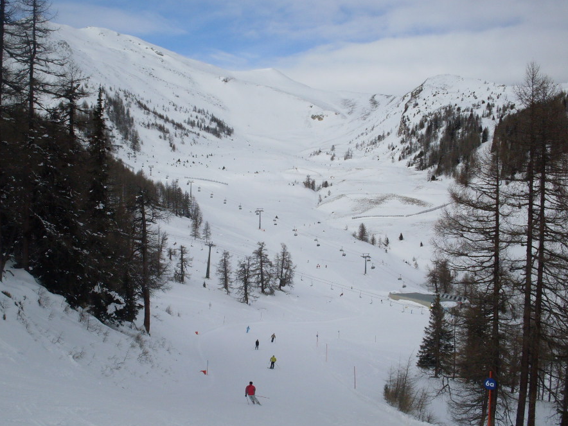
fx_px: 722
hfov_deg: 42.8
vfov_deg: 32.9
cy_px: 217
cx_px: 244
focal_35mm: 44
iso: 80
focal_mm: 6.3
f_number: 8.4
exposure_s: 1/350
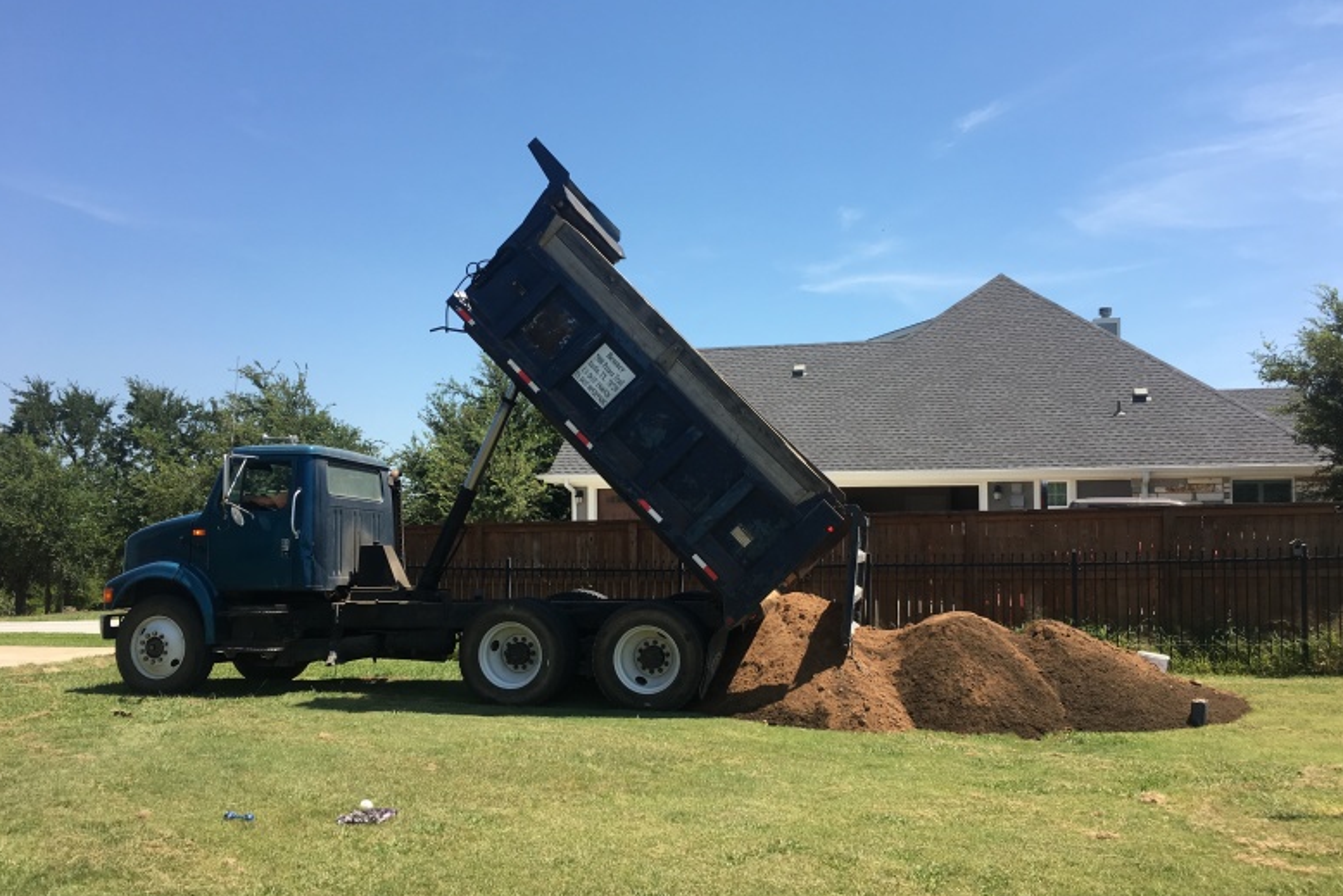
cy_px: 501
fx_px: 1157
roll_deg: -0.8
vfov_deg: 42.3
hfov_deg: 60.3
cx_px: 685
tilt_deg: +1.7
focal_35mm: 31
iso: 25
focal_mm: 4.15
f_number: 2.2
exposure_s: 1/1202
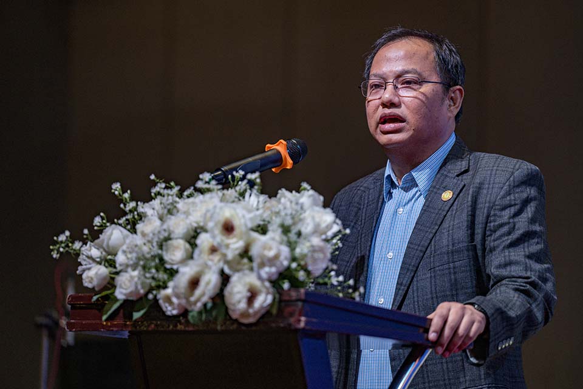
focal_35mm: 190
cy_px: 194
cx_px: 292
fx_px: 3077
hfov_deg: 10.8
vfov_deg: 7.2
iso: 1000
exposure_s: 1/200
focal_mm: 190
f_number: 2.8
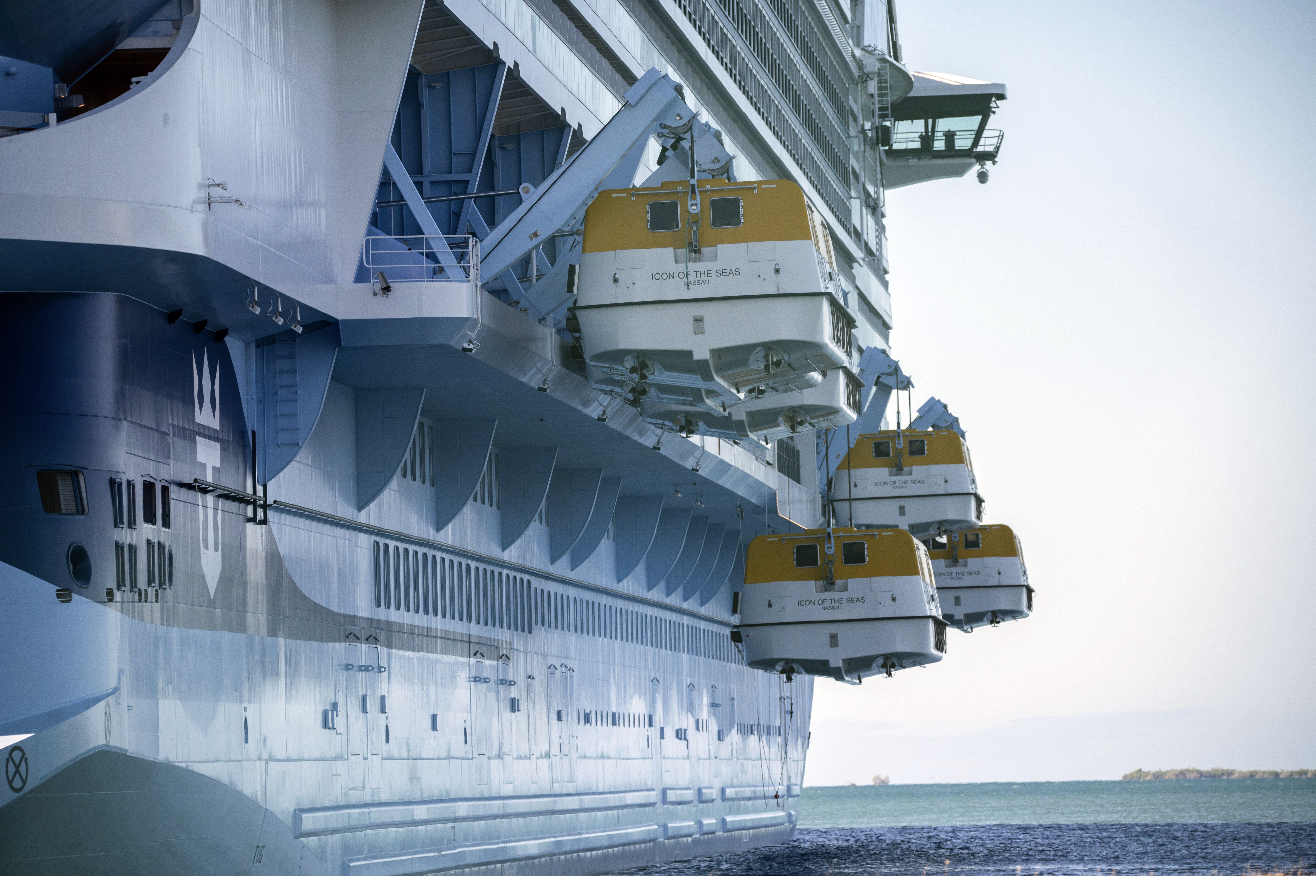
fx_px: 8767
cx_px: 658
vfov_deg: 5.7
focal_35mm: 240
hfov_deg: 8.6
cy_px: 438
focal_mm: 240
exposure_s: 1/2000
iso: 500
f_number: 5.3
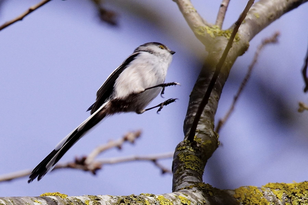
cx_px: 154
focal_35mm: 600
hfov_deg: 3.4
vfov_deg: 2.3
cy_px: 102
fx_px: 5133
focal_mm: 600
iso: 800
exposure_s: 1/1250
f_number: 8
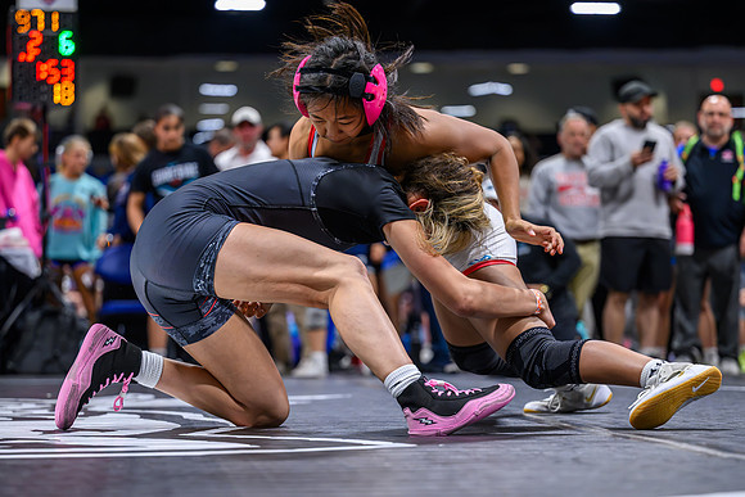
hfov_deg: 19.6
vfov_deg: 13.1
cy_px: 302
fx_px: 2155
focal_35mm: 104
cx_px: 312
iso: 3200
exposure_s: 1/800
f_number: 2.8
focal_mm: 85
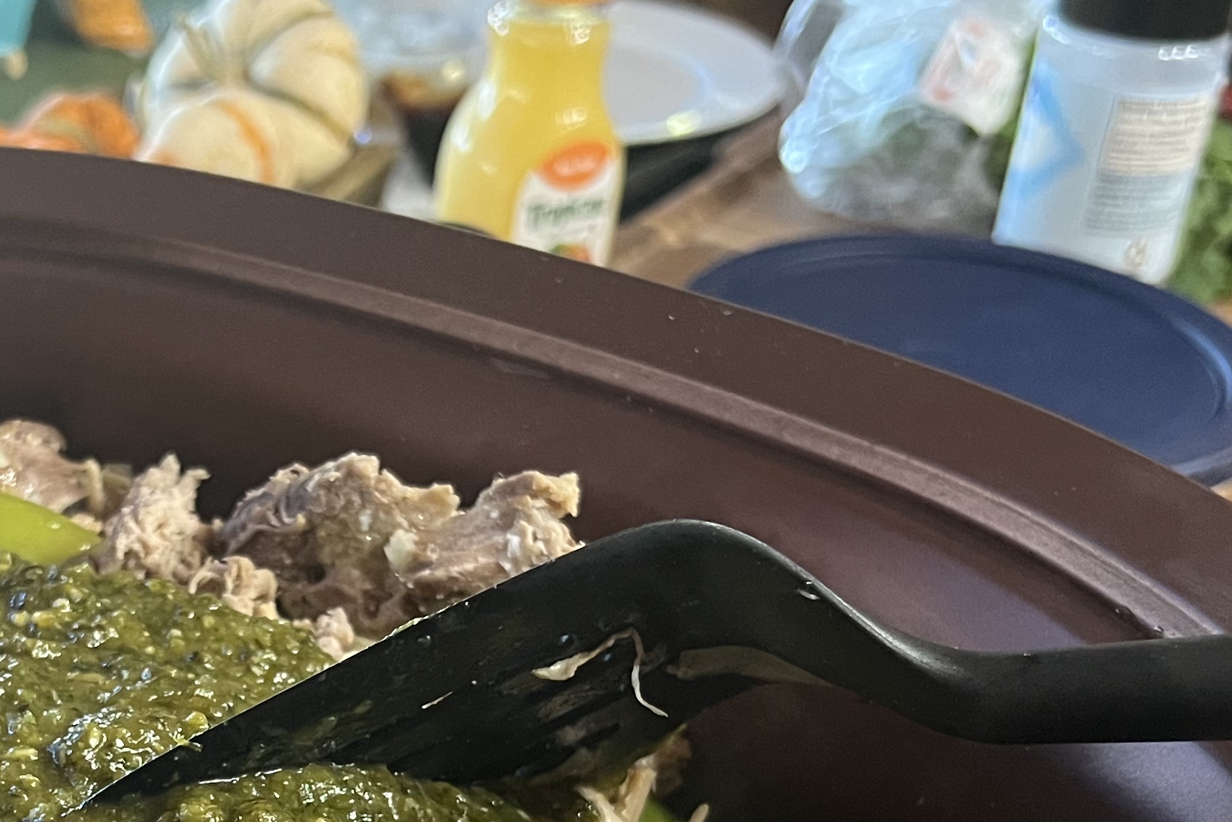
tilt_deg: -36.6
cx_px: 188
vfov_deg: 21.0
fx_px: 2156
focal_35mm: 63
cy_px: 773
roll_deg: -0.6
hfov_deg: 30.8
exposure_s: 1/40
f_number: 1.5
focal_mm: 5.7
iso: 400
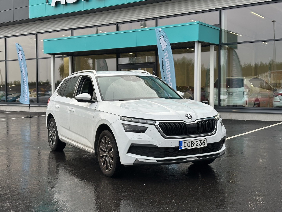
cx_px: 141
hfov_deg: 39.7
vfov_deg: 30.3
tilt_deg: -1.1
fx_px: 391
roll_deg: +0.7
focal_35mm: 48
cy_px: 106
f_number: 1.78
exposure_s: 1/580
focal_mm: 6.86
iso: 64
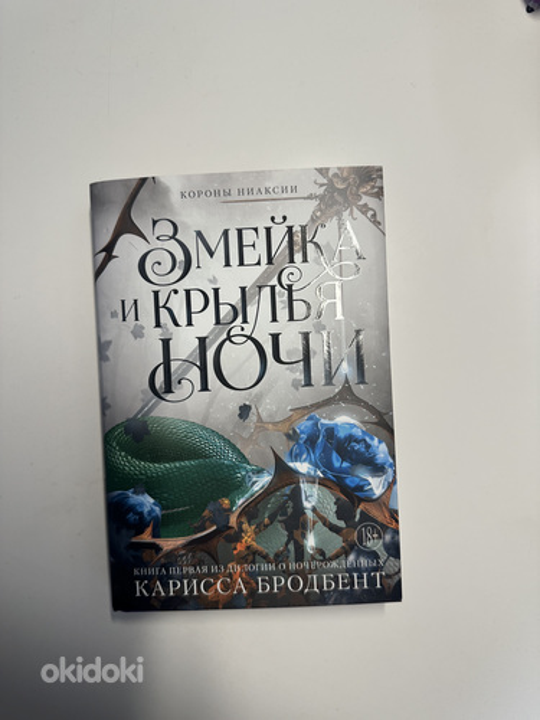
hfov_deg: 56.8
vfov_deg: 71.6
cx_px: 270
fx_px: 499
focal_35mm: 24
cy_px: 360
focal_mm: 6.86
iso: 100
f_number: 1.78
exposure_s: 1/100
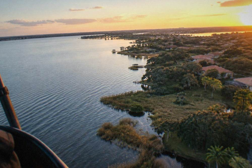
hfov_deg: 48.5
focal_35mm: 40
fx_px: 280
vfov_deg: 33.4
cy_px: 84
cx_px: 126
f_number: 5.6
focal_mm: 40
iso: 320
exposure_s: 1/800
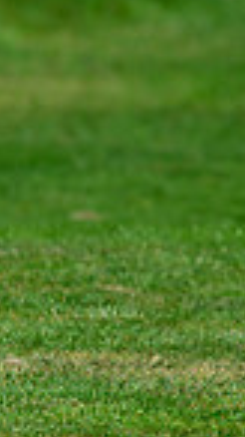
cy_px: -156
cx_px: -463
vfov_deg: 1.1
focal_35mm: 1930
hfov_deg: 0.6
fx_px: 22316
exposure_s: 1/5000
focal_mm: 400
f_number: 4.5
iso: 500
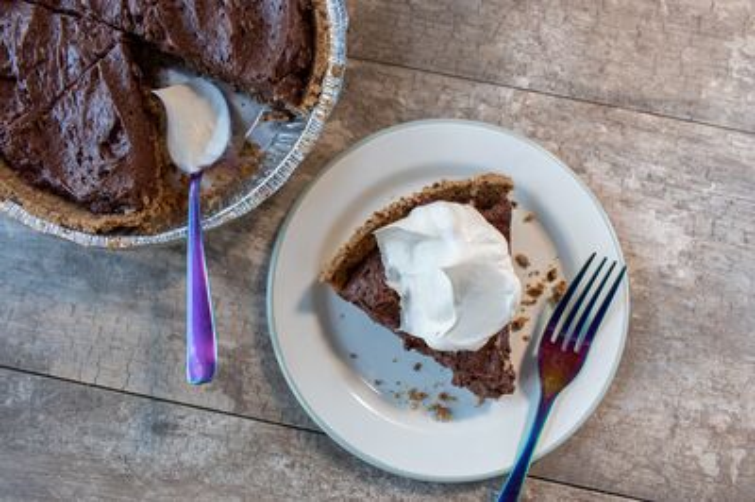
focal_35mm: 27
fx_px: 566
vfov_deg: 47.9
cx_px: 378
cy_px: 251
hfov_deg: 67.4
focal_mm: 18
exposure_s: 1/60
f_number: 3.5
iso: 280
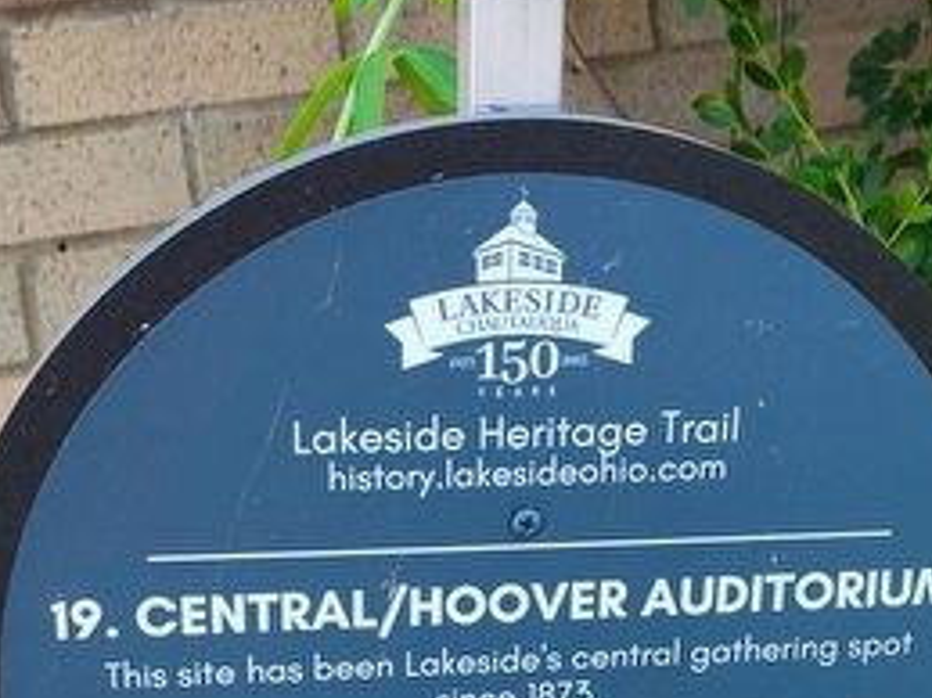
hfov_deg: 27.4
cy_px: 651
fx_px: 1911
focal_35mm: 71
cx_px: 443
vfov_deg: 20.2
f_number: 1.8
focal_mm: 5.56
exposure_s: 1/200
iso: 156
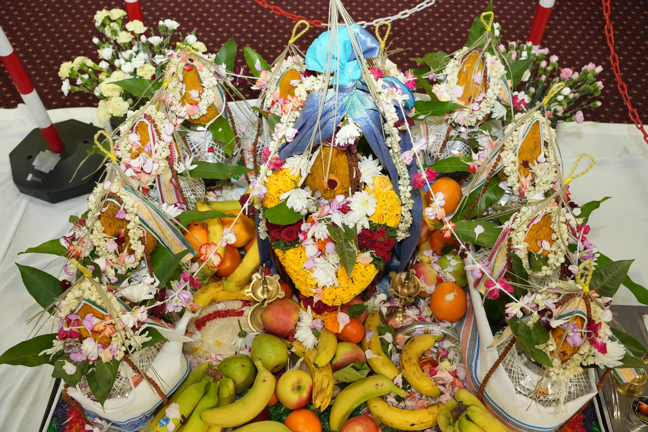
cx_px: 324
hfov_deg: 53.5
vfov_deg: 37.2
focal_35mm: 36
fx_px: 643
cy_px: 216
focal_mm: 35.7
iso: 2000
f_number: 5.6
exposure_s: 1/250
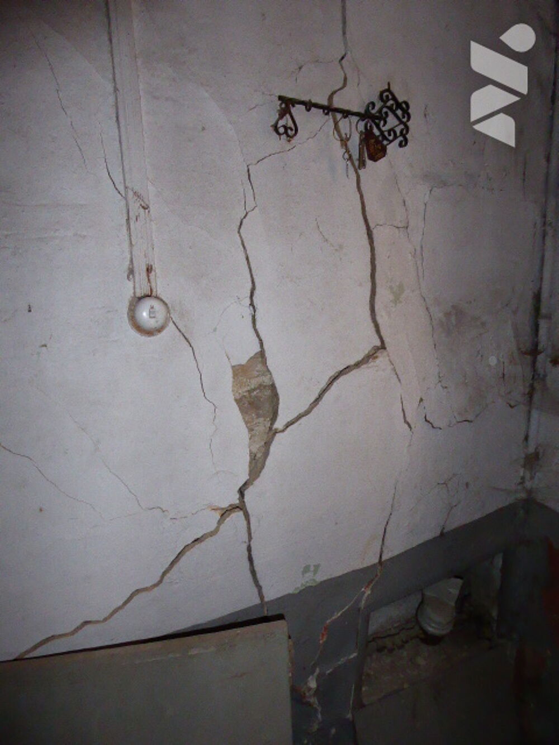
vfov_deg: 69.4
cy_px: 372
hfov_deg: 54.9
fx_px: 538
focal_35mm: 25
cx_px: 280
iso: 800
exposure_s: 1/60
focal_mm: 4.3
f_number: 3.3
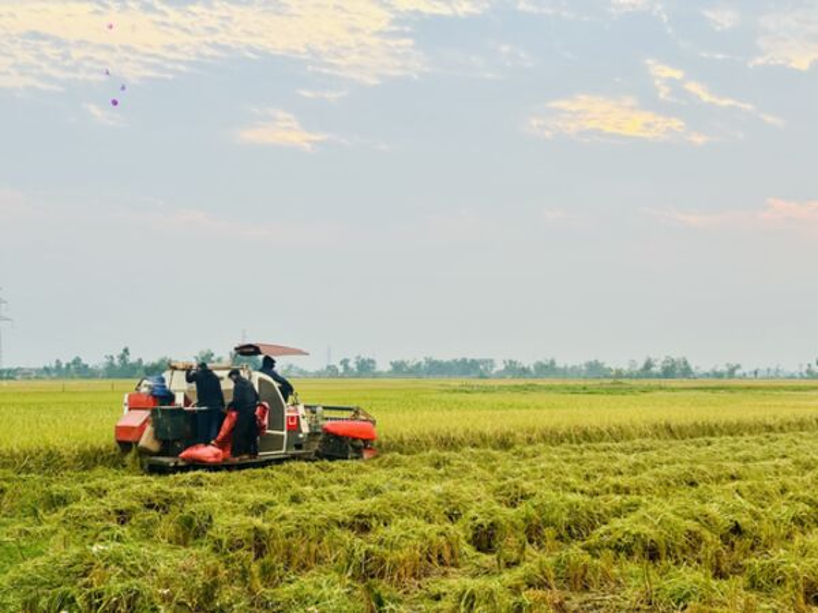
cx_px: 409
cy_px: 306
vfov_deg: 30.3
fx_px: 1134
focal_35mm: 48
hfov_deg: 39.7
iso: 64
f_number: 1.78
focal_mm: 6.76
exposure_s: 1/364
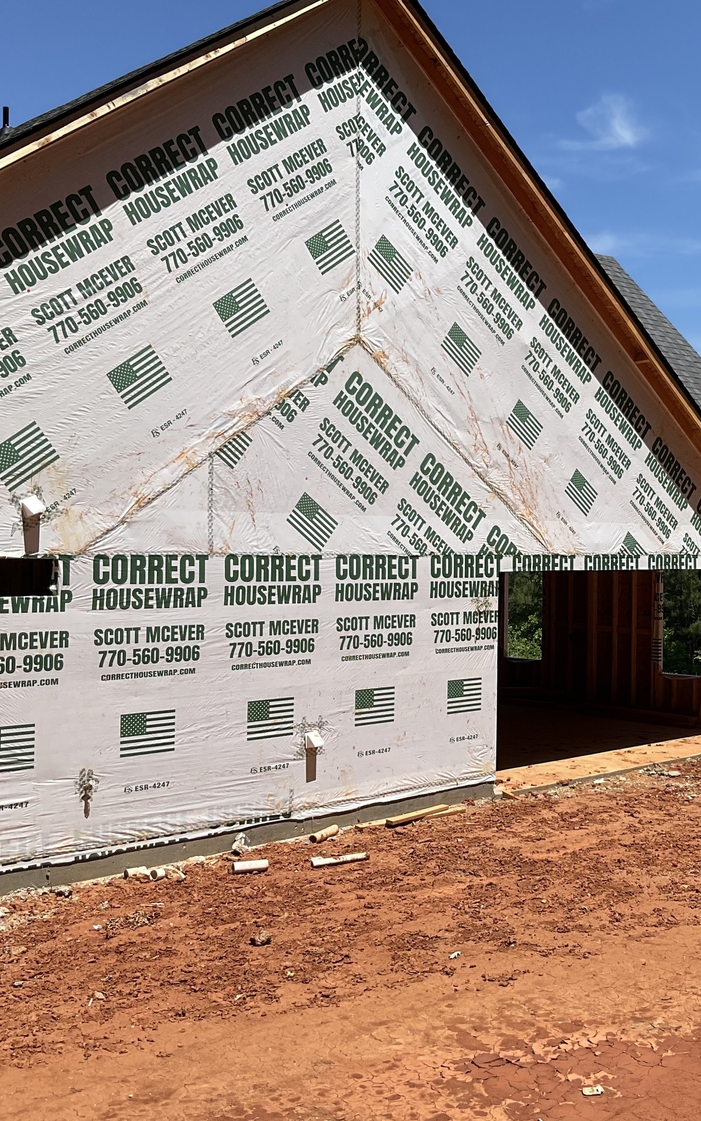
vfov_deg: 47.2
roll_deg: +0.5
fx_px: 1284
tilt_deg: -0.9
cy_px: 549
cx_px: 582
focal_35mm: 42
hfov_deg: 29.7
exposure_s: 1/2801
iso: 16
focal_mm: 3
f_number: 1.8
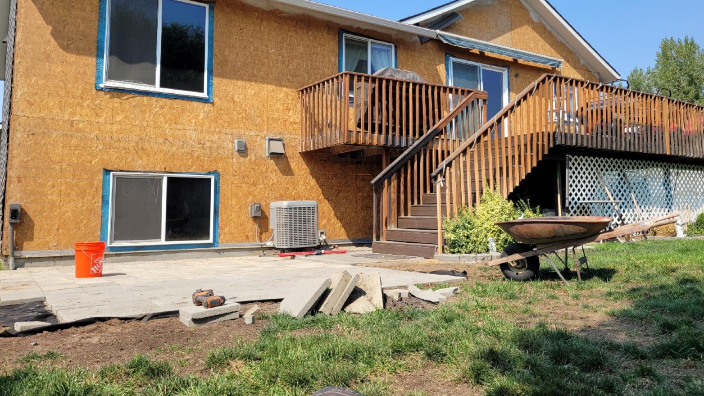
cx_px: 353
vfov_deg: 39.9
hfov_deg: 66.1
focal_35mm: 29
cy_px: 151
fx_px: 541
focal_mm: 5.4
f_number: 1.8
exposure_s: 1/1713
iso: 40
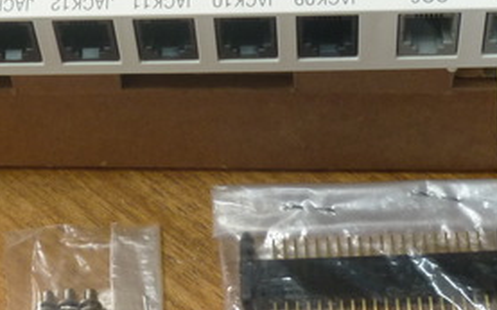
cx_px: 199
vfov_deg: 12.6
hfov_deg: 20.6
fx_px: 1368
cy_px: -63
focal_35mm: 101
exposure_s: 1/30
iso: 160
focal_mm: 5.5
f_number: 2.8
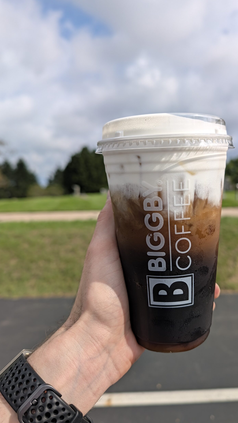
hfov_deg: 42.4
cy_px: 207
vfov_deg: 69.9
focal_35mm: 27
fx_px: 303
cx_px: 157
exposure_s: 1/1825
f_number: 1.68
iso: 23
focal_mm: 6.9
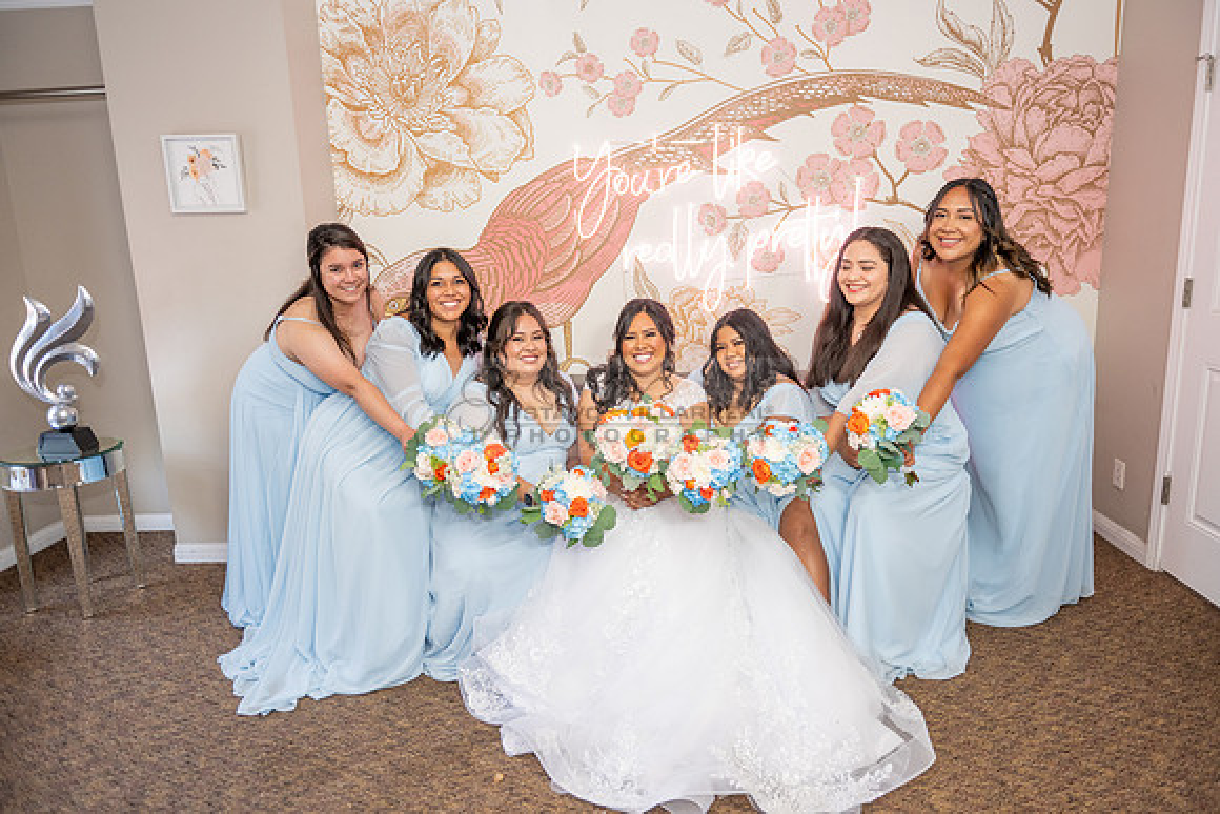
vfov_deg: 53.2
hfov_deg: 73.7
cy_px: 407
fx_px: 813
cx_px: 610
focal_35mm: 24
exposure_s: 1/160
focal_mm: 24
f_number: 3.2
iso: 800
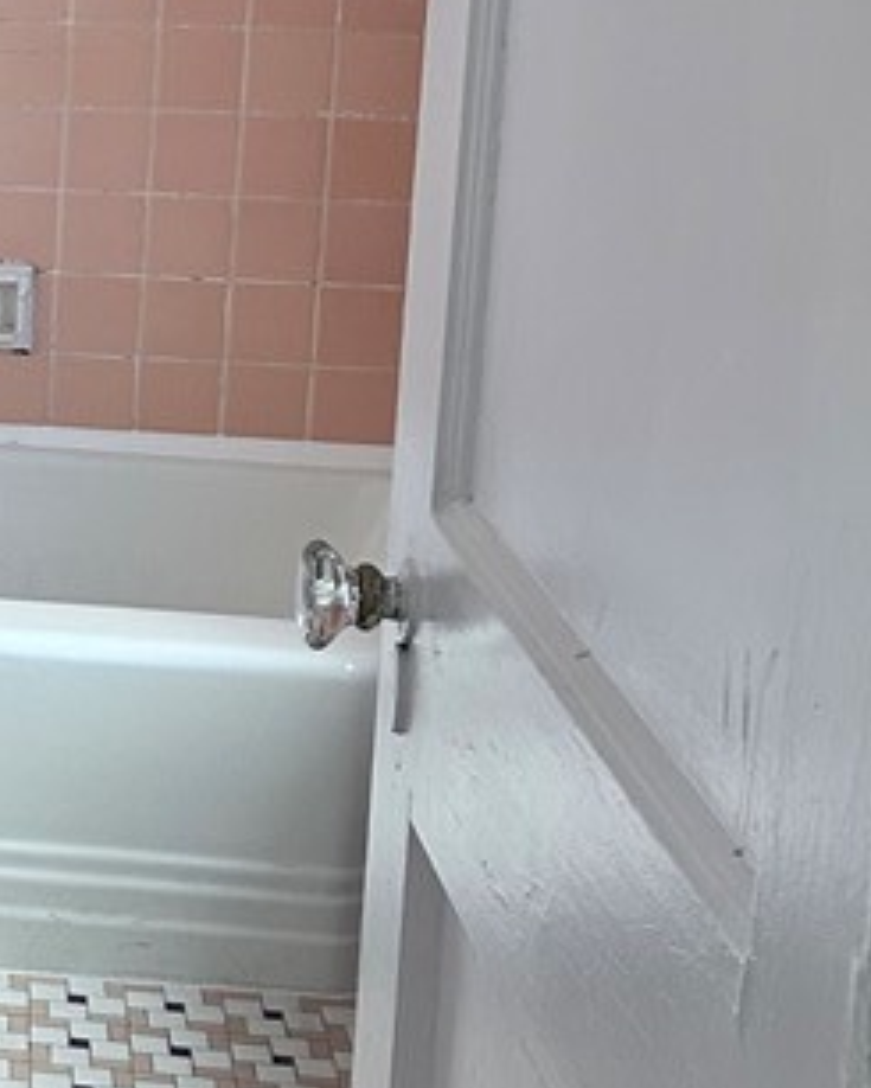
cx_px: -352
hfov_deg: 16.7
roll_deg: -1.8
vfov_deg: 22.2
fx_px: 2738
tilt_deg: -11.2
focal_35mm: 85
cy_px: 235
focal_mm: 5.7
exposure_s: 1/60
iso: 200
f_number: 1.5
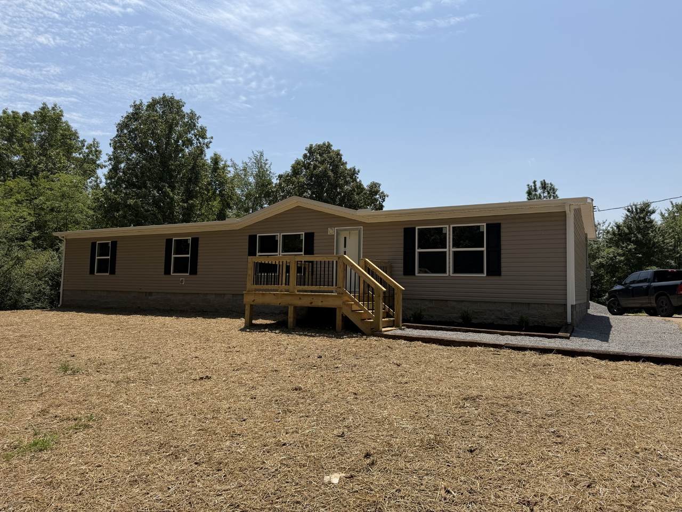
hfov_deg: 71.6
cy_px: 256
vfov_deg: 56.8
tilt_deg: +4.3
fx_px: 473
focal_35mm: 24
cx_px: 341
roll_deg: -1.4
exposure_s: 1/6173
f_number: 1.78
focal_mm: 6.76
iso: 80
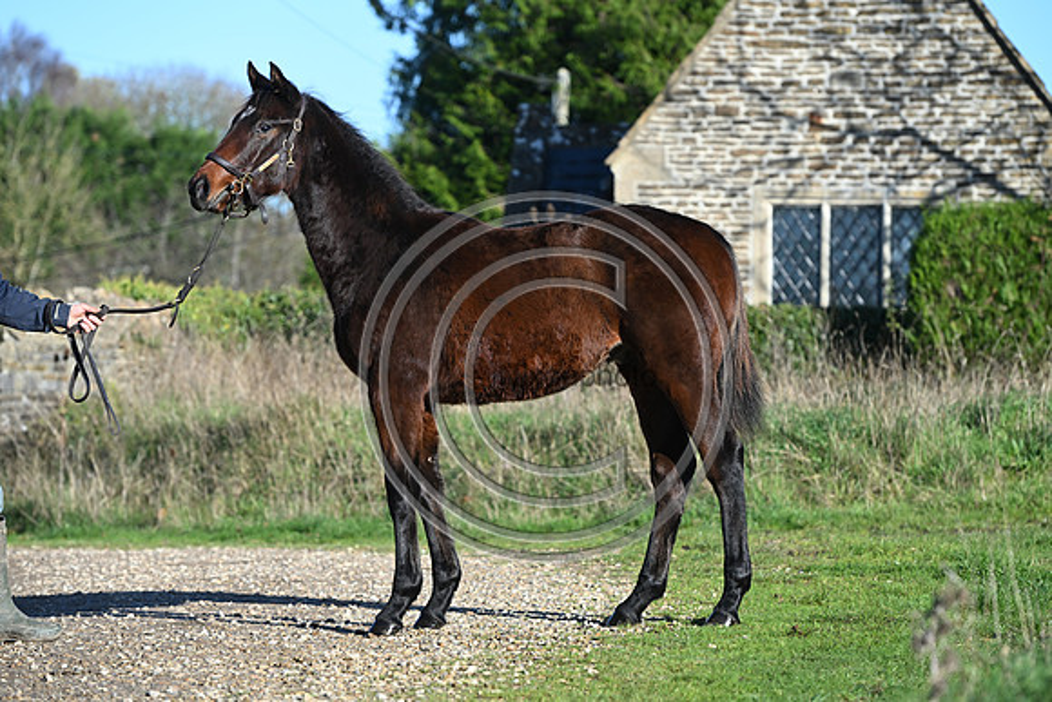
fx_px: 4092
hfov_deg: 14.7
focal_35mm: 140
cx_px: 526
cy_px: 351
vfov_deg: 9.8
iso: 320
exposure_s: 1/1250
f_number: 4.5
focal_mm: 140
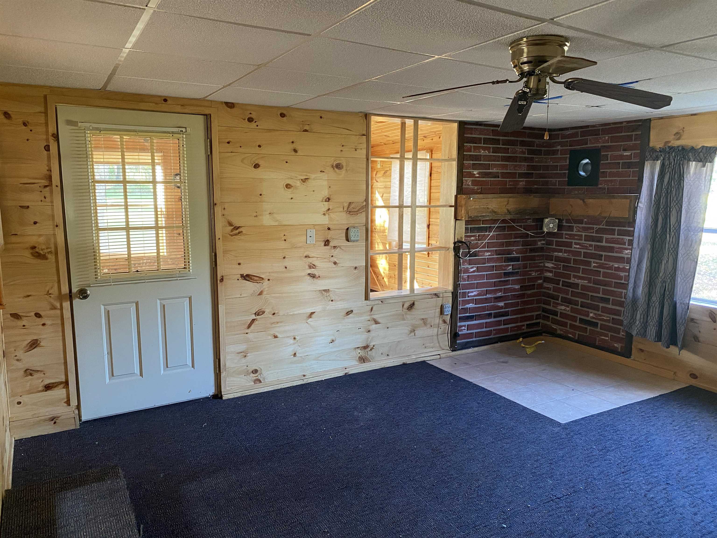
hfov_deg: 67.3
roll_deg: -0.9
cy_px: 269
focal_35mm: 26
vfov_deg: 53.1
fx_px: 539
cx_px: 358
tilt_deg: -8.1
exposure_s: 1/60
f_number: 1.8
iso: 400
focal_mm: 4.25
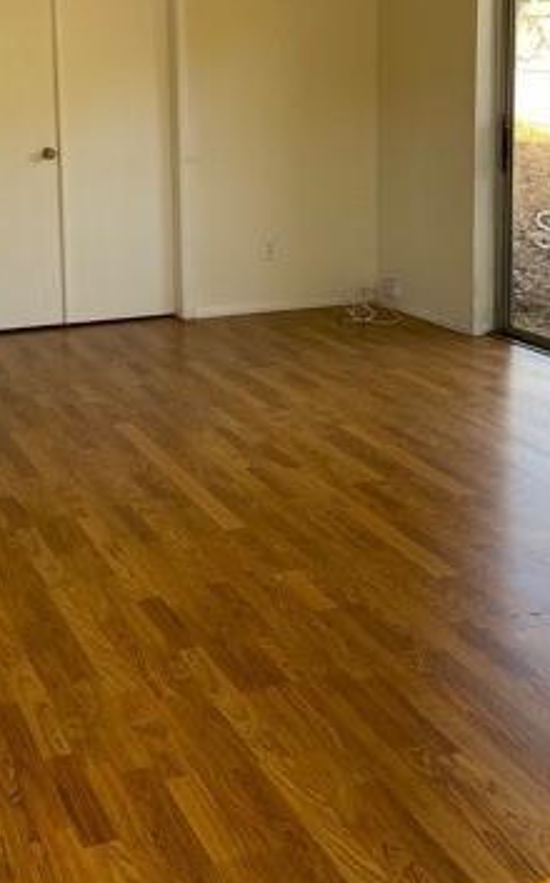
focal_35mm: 50
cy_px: 228
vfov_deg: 39.3
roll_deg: +1.8
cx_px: 170
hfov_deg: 25.6
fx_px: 1202
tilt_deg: -7.1
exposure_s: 1/121
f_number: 1.6
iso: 64
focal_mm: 5.1
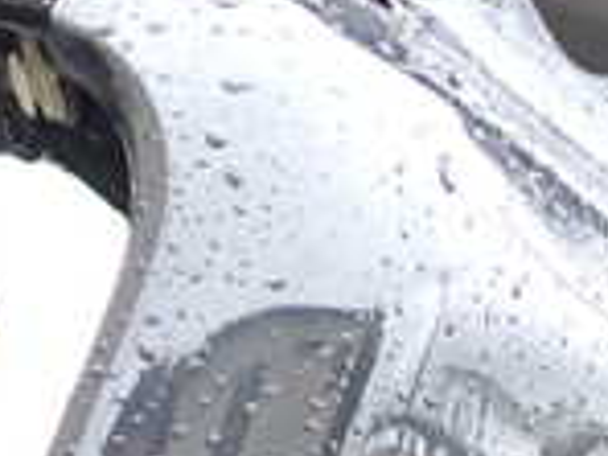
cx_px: 353
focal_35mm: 122
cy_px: 834
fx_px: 2143
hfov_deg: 16.1
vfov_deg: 11.3
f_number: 2.3
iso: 100
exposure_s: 1/80
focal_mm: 5.4
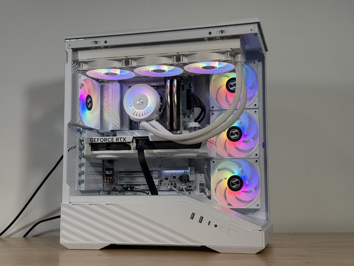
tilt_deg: +4.8
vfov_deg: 30.3
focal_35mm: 48
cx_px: 177
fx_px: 491
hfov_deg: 39.7
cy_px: 133
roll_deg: +0.5
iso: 100
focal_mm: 6.76
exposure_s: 1/197
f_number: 1.78
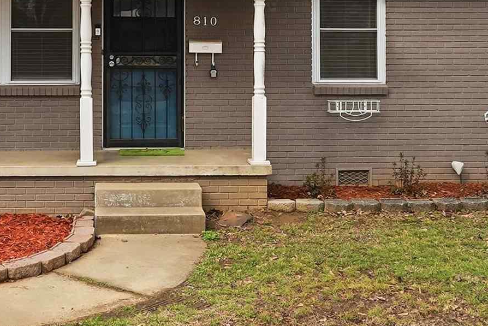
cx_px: 141
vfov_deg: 24.0
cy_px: 38
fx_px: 746
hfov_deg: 35.7
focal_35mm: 55
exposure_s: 1/800
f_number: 9
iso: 250
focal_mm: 16
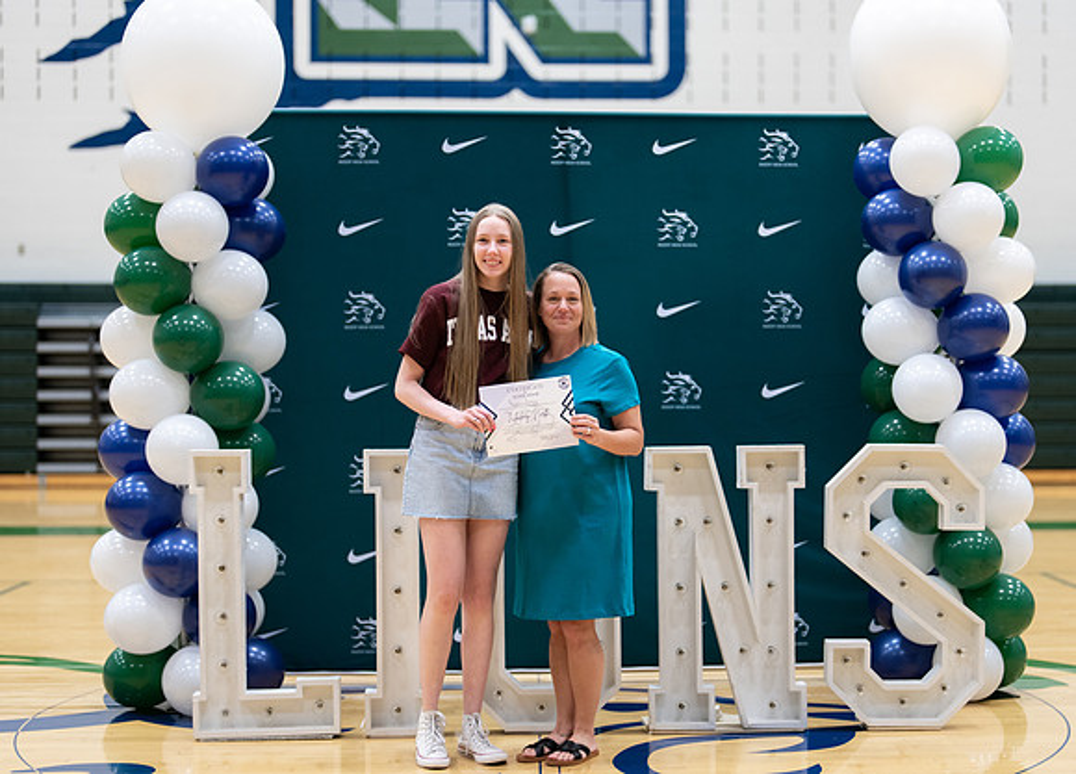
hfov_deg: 31.2
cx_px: 629
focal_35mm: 63
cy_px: 416
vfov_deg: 22.7
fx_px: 1925
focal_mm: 50
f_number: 1.2
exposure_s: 1/320
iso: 400
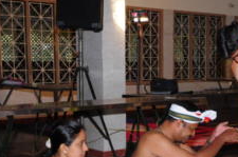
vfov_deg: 16.8
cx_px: 191
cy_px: 140
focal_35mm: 80
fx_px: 528
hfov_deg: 25.0
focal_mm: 24
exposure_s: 1/100
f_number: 11
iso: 800
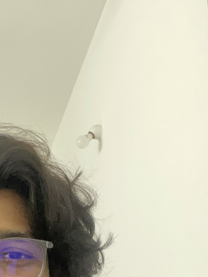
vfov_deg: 29.0
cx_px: -9
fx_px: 505
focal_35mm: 63
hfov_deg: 22.2
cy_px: 270
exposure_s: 1/20
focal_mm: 2.71
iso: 640
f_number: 2.2
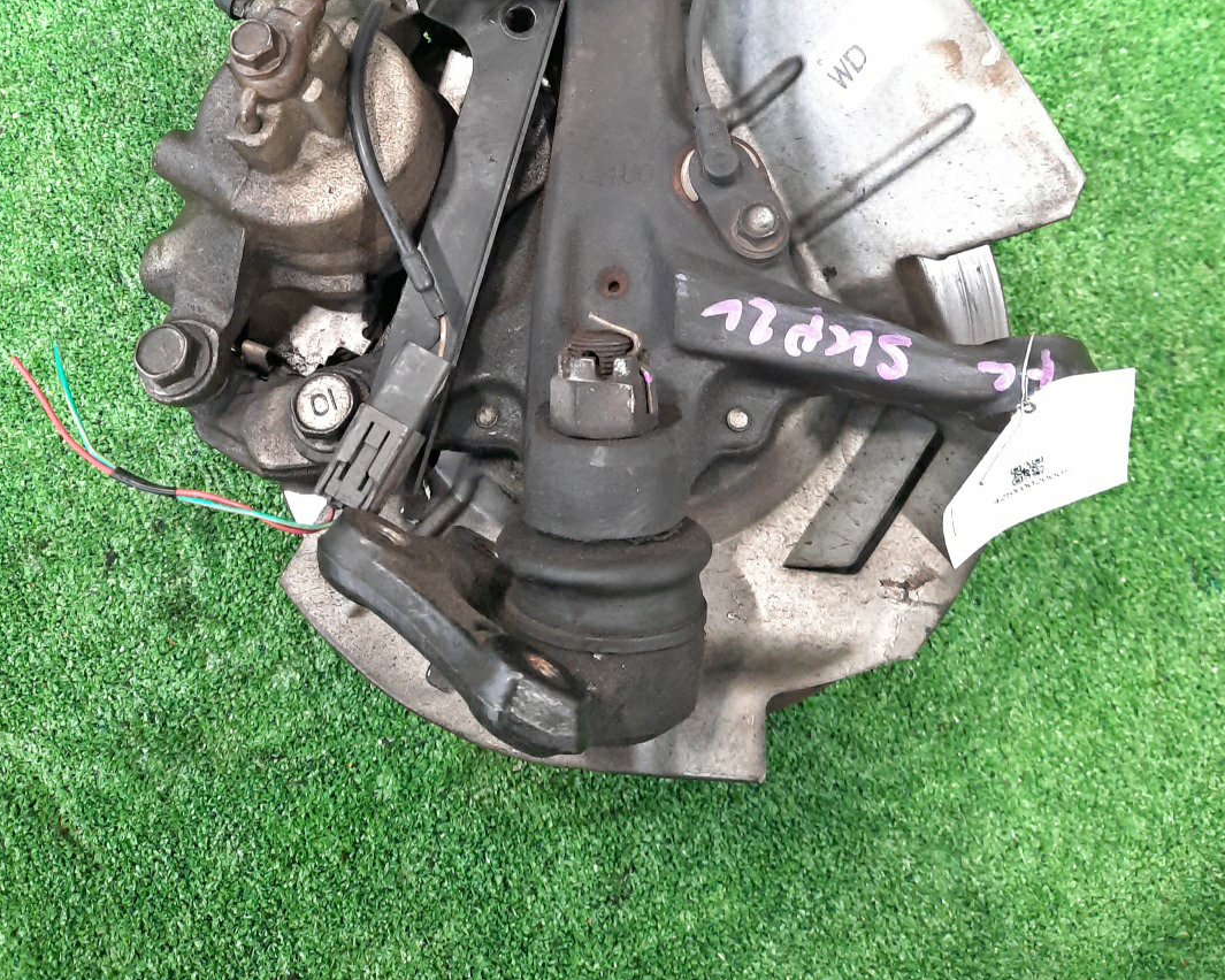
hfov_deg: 54.2
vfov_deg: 42.3
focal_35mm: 33
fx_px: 1196
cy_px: 182
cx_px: 613
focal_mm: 4.6
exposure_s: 1/25
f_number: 2
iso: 710
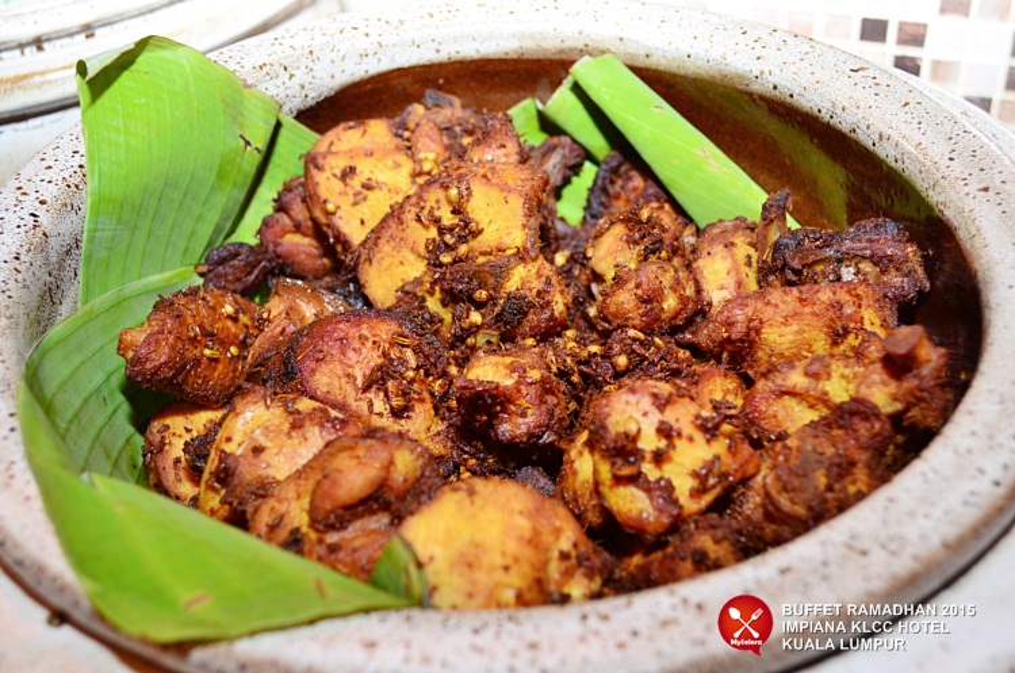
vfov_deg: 30.7
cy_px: 336
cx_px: 508
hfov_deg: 45.0
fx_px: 1224
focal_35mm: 44
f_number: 5.6
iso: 400
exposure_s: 1/40
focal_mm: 29
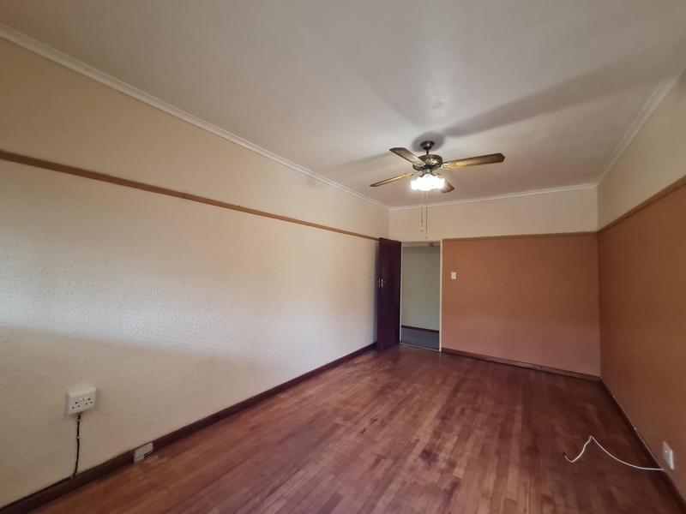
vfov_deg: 89.9
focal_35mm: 13
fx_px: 258
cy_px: 257
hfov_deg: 106.2
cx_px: 343
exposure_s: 1/50
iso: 250
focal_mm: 1.74
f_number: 2.2
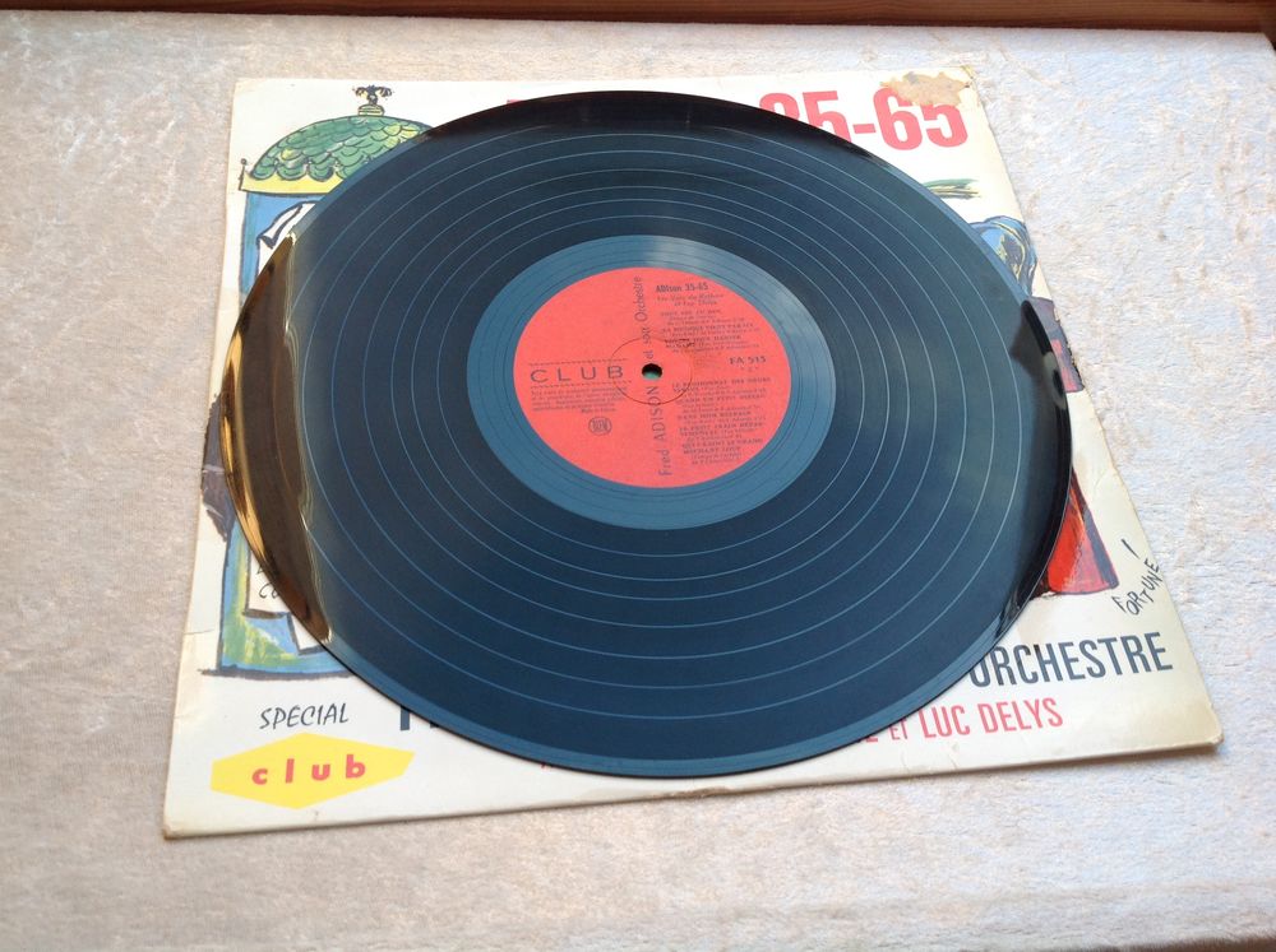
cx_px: 638
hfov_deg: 52.7
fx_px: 1288
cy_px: 476
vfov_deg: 40.6
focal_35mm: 35
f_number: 2.4
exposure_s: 1/60
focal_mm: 4.28
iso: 64
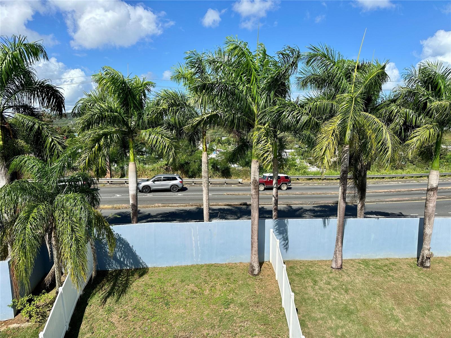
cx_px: 226
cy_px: 169
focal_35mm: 24
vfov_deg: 56.8
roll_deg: +0.0
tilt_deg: -13.2
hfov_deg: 71.6
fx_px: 313
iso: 80
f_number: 1.78
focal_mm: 6.86
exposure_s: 1/3597
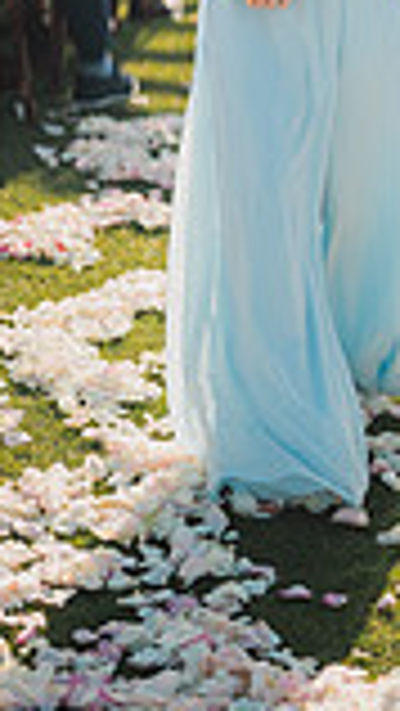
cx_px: 333
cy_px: -58
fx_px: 2807
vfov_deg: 14.1
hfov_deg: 8.1
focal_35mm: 149
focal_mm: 50
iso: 100
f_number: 1.2
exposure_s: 1/8000
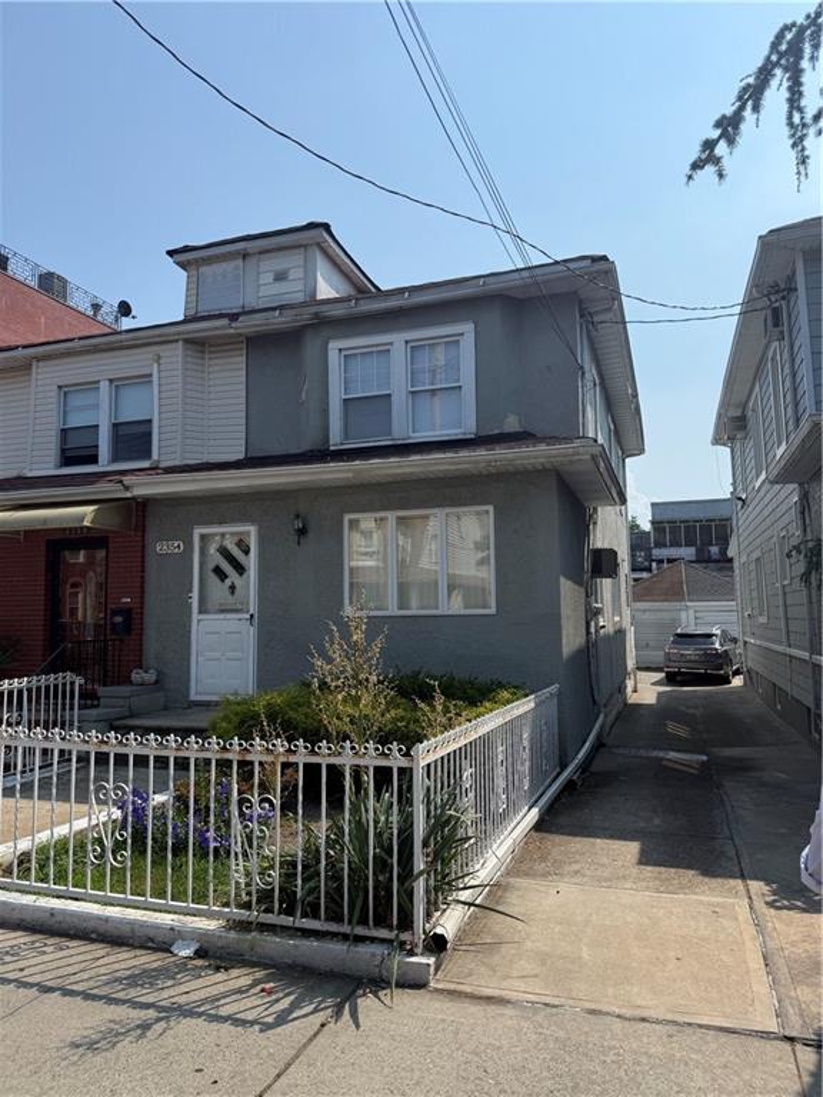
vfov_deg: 71.6
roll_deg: +0.5
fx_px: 761
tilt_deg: +5.4
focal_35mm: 24
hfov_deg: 56.8
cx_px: 412
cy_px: 548
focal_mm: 6.76
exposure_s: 1/6173
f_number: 1.78
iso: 80
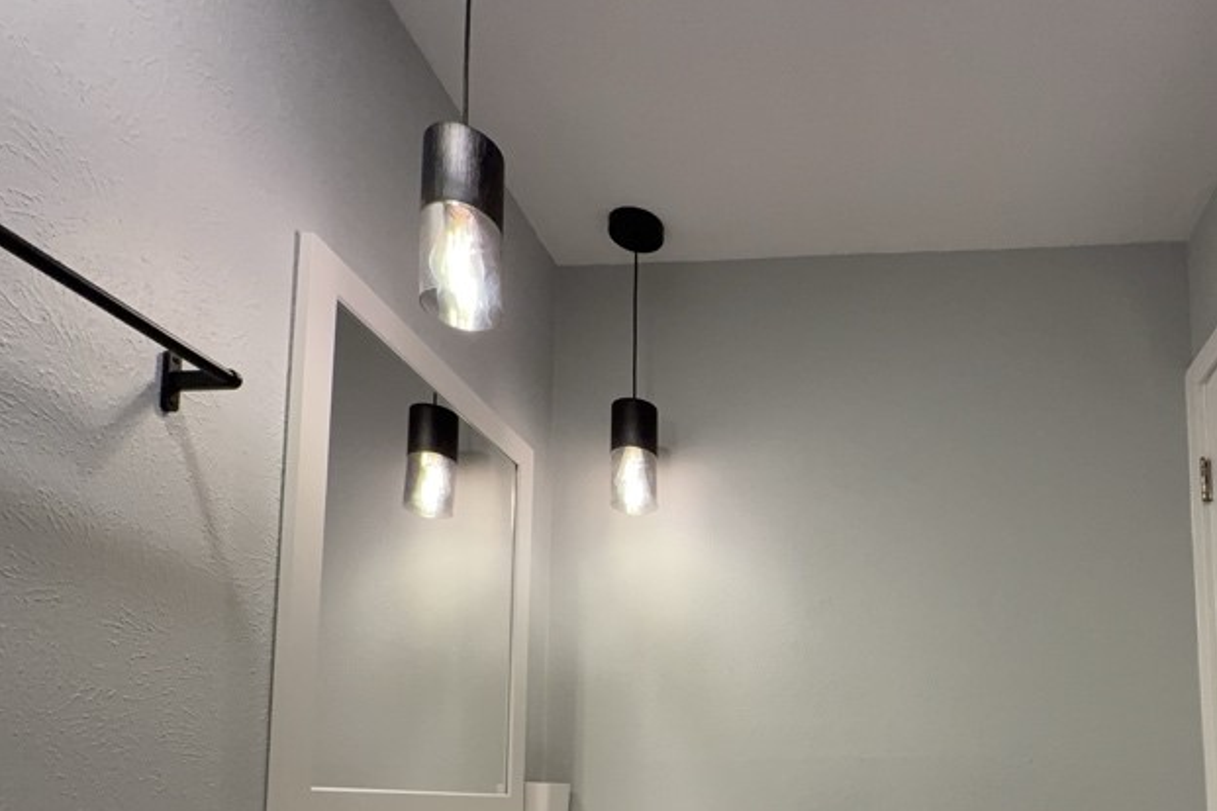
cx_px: 876
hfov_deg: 70.0
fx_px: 811
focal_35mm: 24
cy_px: 737
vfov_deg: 47.5
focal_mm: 2.22
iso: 160
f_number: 2.2
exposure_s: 1/60
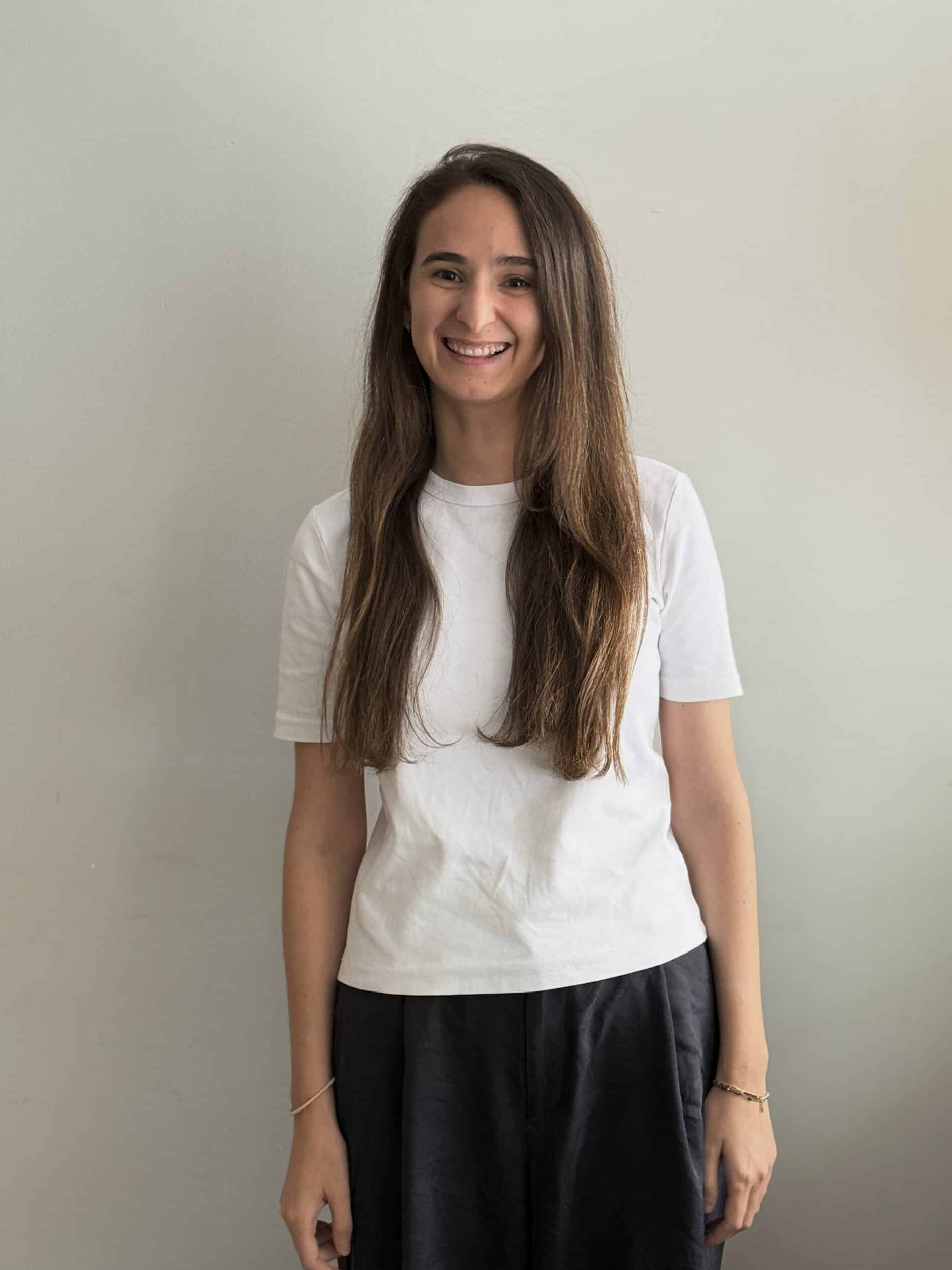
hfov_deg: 29.7
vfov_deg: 38.9
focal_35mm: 49
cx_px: 475
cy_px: 637
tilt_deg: -6.3
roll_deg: +0.1
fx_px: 1797
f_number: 1.78
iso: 200
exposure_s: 1/50
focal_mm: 6.76
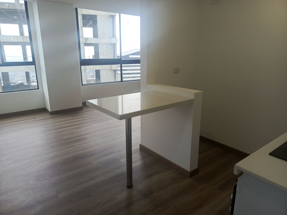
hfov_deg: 71.6
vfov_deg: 56.8
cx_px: 144
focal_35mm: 24
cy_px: 108
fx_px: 199
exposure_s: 1/120
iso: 361
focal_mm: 5.25
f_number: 1.75
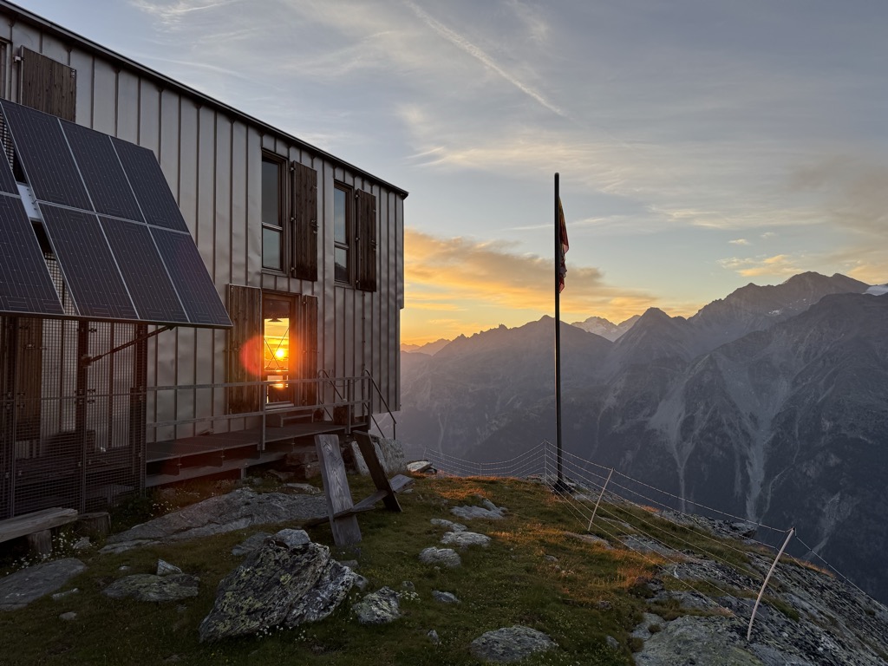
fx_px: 616
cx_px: 444
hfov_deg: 71.6
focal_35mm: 24
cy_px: 333
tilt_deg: +2.6
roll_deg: +0.4
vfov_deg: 56.8
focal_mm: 6.76
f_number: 1.78
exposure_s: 1/888
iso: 80
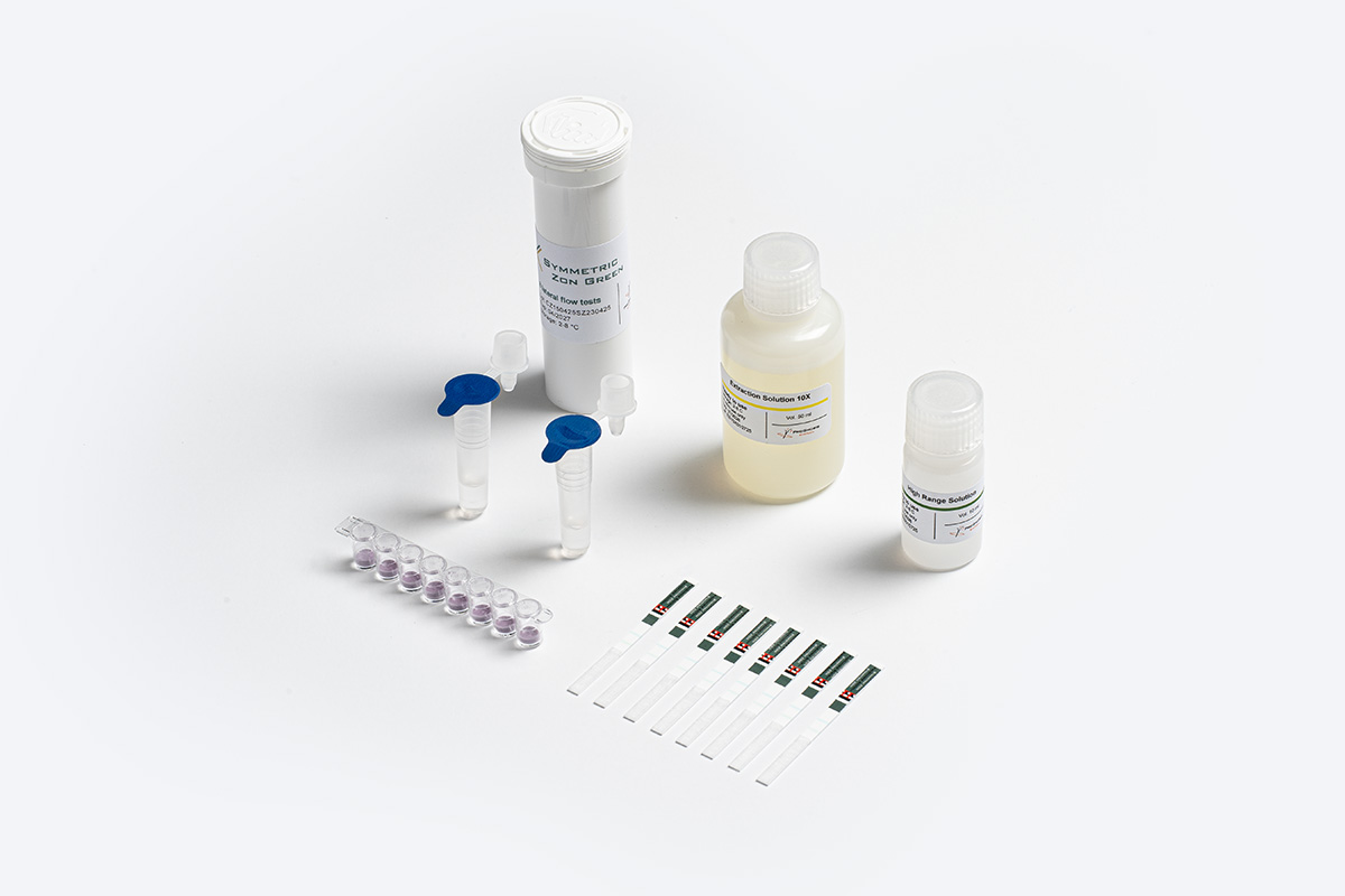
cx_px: 672
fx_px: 3175
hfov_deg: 23.9
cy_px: 448
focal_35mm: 85
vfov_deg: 16.1
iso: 125
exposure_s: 1/125
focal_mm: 85
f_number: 20
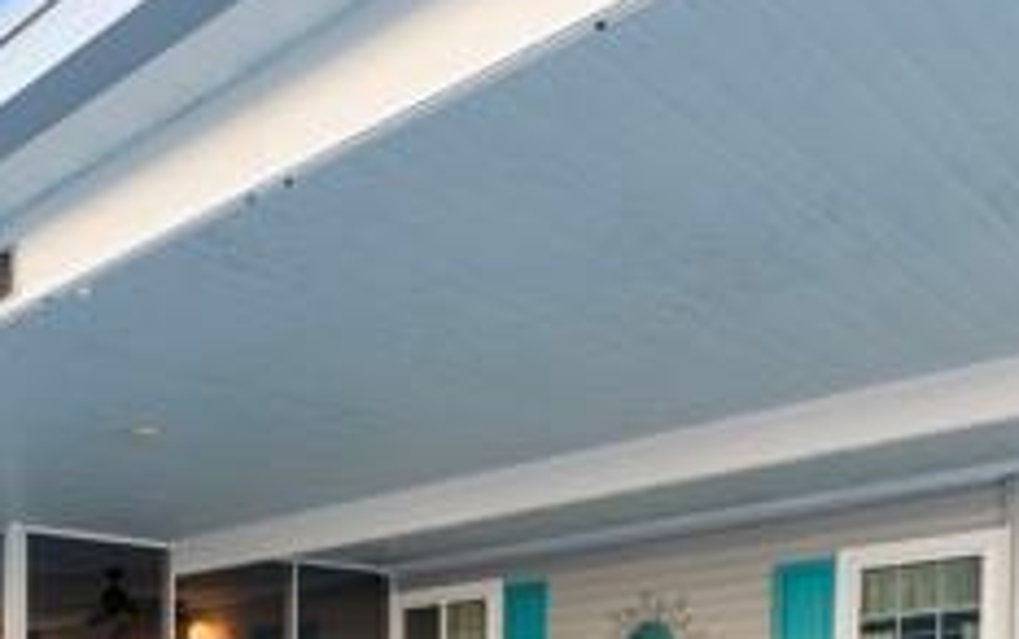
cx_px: 184
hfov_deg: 44.5
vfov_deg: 26.8
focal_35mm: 42
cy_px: 786
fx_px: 1167
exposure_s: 1/8
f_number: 8
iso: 400
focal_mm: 16
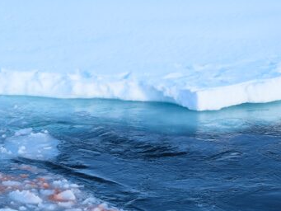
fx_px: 1787
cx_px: 41
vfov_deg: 6.7
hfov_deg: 9.0
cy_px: 185
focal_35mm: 220
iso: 320
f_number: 5
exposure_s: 1/1000
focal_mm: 74.4
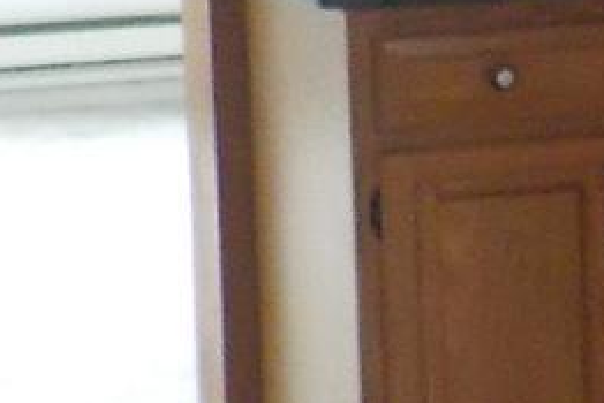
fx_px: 4096
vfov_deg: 5.6
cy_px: -120
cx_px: 1247
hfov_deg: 8.0
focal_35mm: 244
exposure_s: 1/30
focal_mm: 4.1
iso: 250
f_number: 3.3
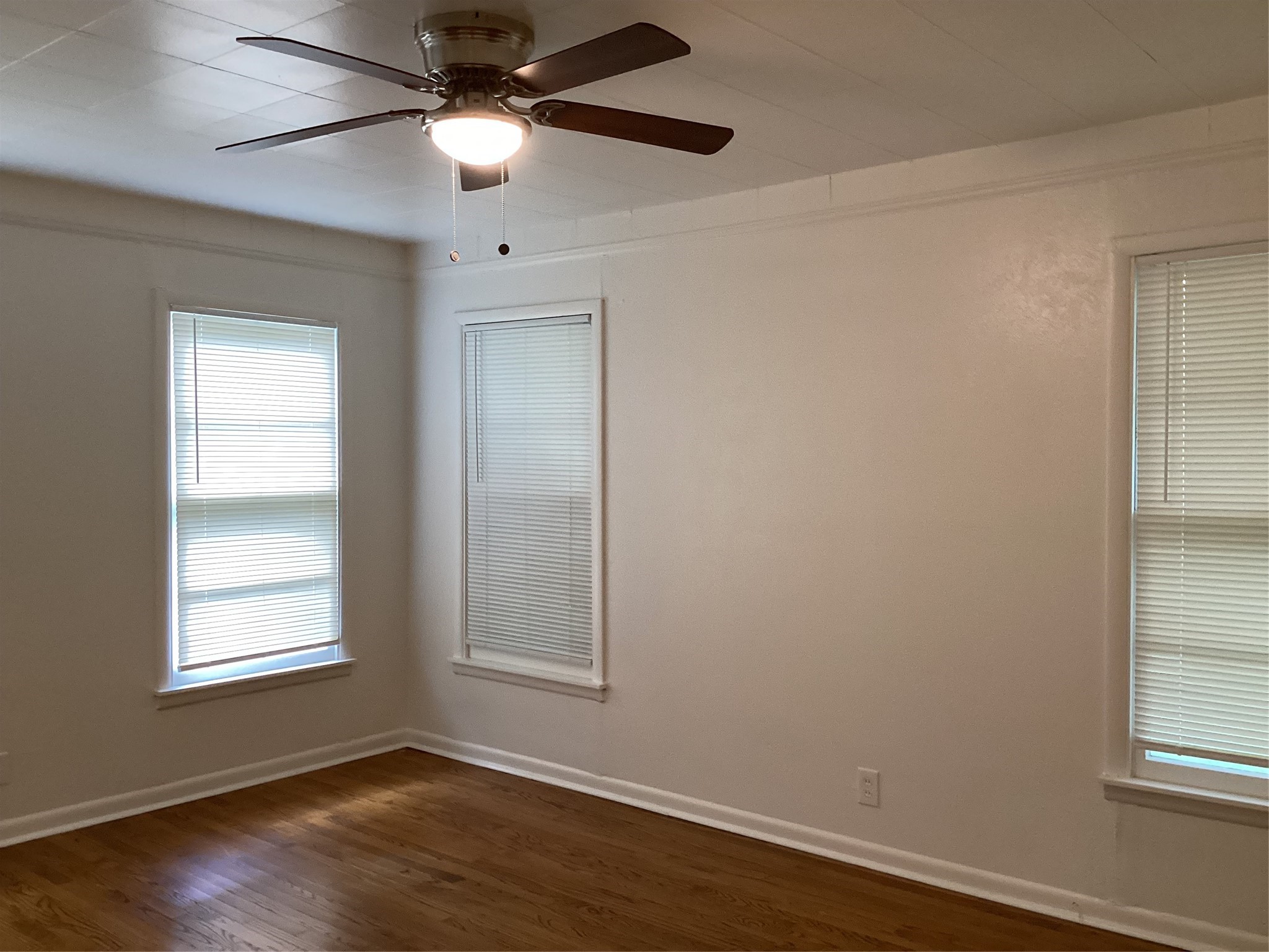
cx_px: 634
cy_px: 476
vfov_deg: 45.4
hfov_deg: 58.4
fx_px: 1136
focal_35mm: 31
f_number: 2.4
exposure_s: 1/60
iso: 250
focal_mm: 3.3
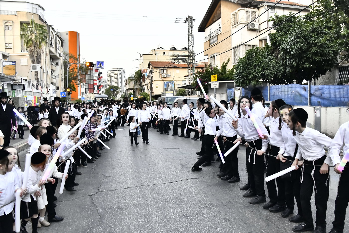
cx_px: 174
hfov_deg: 65.5
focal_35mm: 28
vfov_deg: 46.4
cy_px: 116
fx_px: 271
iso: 4000
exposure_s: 1/160
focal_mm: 28
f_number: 5.6
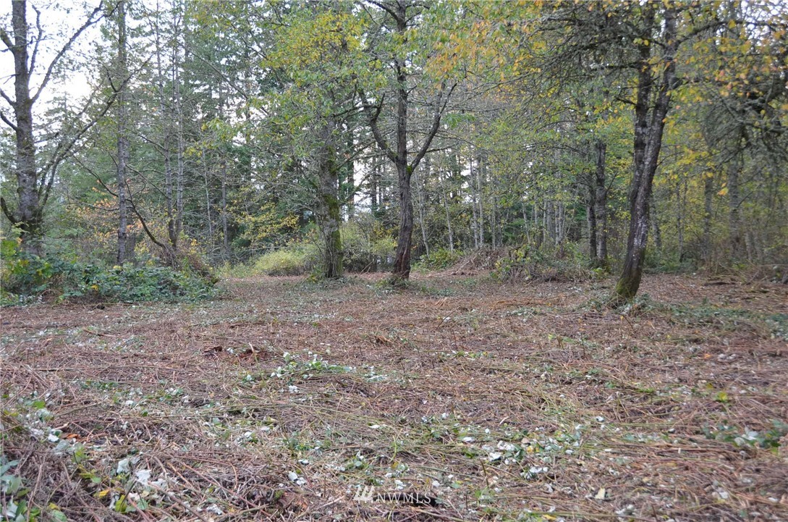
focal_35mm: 33
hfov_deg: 57.3
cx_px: 394
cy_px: 261
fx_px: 721
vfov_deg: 39.8
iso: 400
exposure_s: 1/60
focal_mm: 22
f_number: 4
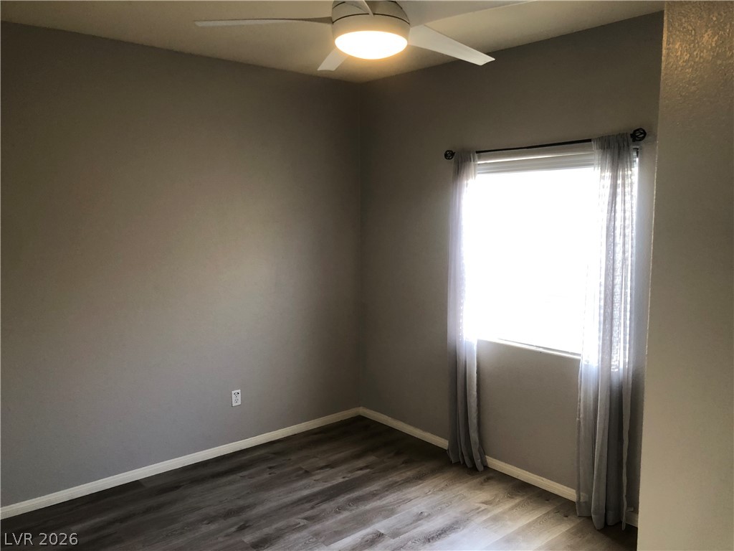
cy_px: 276
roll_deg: +0.1
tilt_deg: -6.8
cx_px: 367
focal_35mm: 28
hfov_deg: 63.4
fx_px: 594
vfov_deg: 49.7
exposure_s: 1/17
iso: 40
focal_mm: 3.99
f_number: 1.8
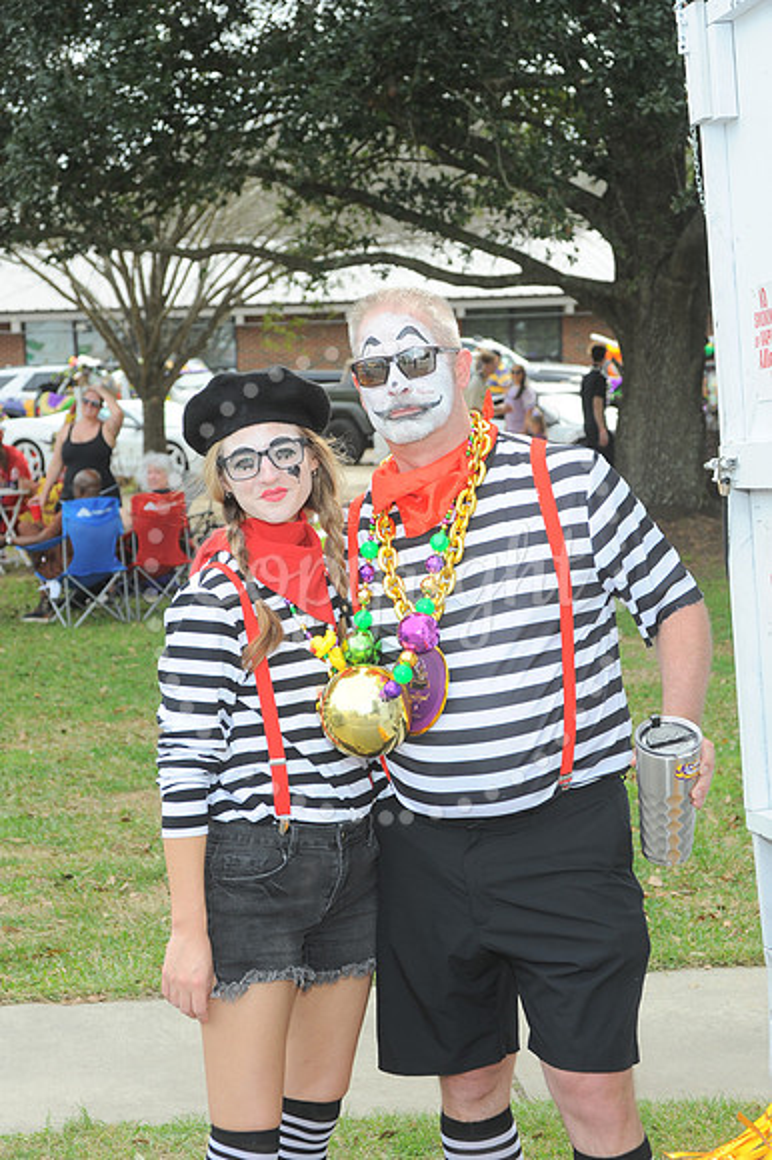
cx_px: 386
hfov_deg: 18.2
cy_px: 580
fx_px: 2415
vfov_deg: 27.0
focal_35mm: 75
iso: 250
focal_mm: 75
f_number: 8
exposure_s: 1/160
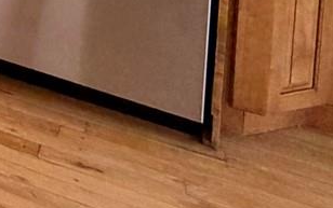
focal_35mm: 77
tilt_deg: -5.1
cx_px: -266
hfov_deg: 19.8
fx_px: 699
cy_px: -297
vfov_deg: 12.8
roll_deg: +0.0
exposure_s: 1/121
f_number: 2.2
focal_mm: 2.22
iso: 200
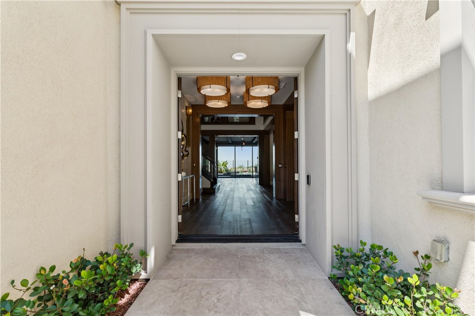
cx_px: 238
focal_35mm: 17
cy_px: 158
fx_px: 222
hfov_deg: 94.0
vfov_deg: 71.0
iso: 100
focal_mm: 16.8
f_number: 13
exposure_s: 1/20
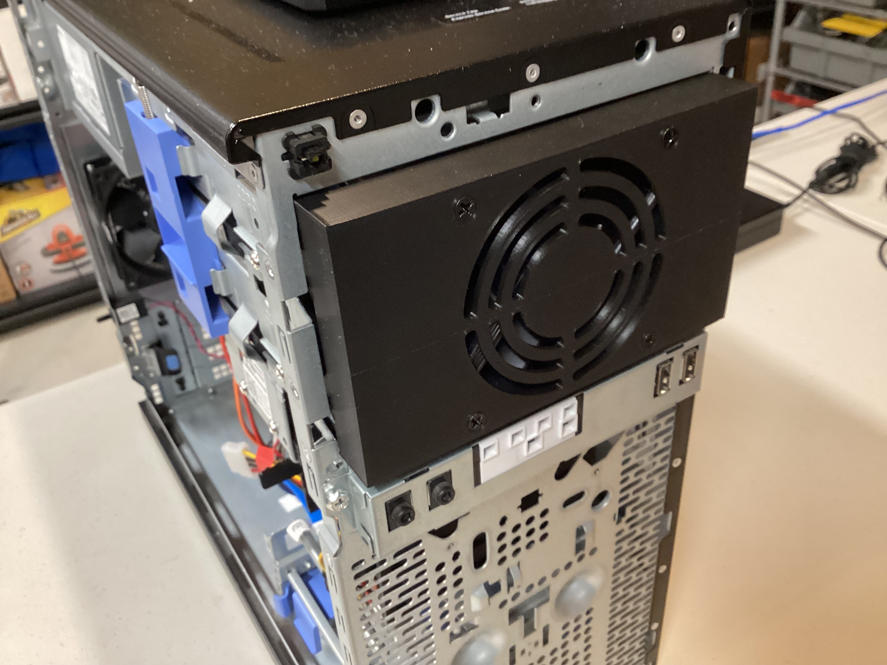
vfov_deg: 45.4
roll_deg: +6.8
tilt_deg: -35.0
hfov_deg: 58.4
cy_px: 332
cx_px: 444
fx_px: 794
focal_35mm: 31
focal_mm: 3.3
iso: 320
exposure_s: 1/60
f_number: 2.4
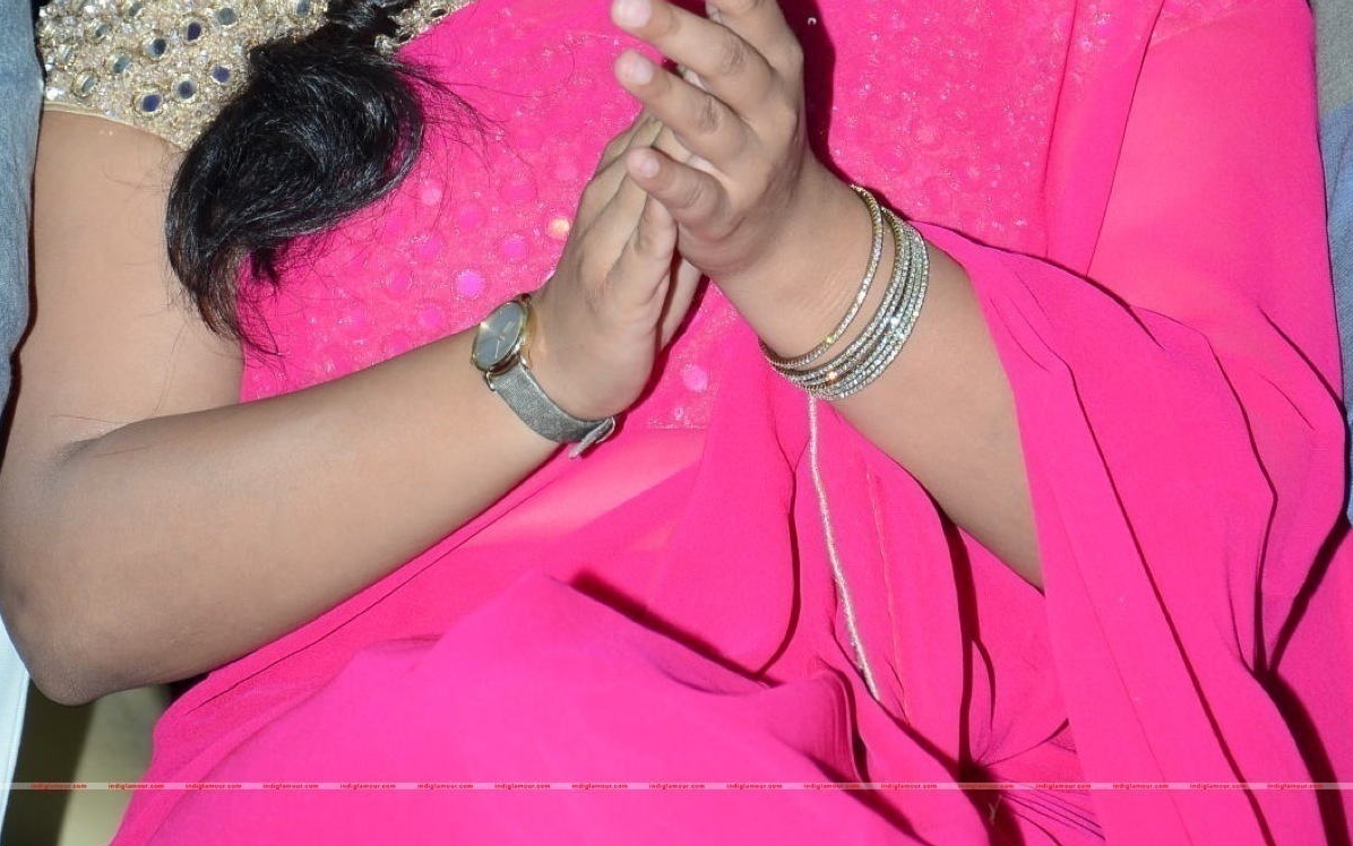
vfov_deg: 5.4
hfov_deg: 8.6
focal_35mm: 243
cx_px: 676
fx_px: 8954
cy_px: 12
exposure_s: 1/125
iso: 400
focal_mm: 105
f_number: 5.6
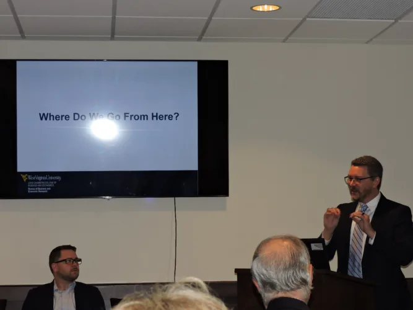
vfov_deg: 17.4
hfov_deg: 23.0
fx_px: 1014
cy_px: 155
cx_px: 206
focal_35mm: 85
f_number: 4
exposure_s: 1/50
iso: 200
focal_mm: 15.2
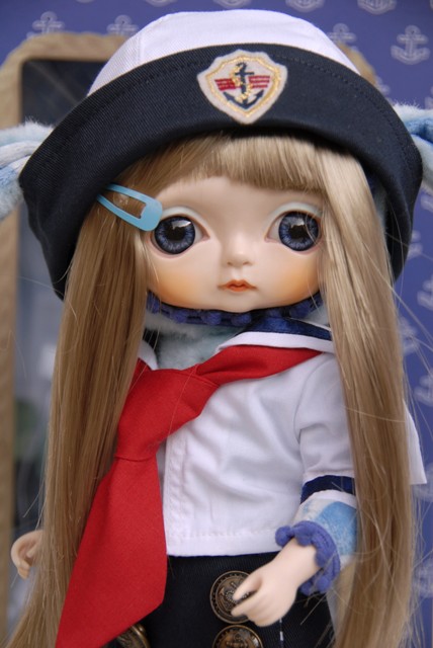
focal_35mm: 87
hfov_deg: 15.7
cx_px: 216
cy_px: 324
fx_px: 1566
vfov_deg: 23.4
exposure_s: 1/160
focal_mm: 58
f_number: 5
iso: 200
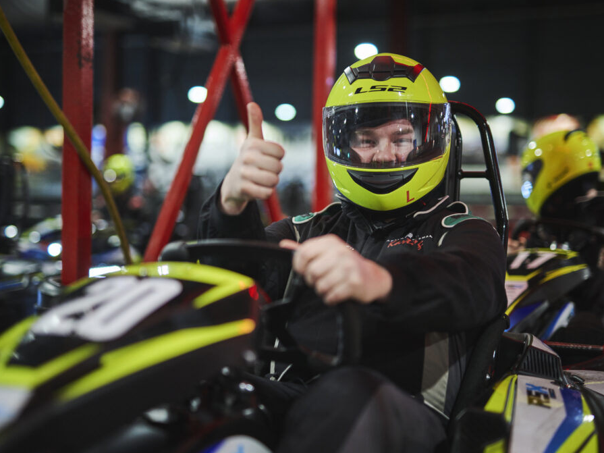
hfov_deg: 34.9
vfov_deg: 26.6
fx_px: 960
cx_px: 299
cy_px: 229
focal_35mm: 55
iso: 640
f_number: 1.4
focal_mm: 50
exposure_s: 1/200
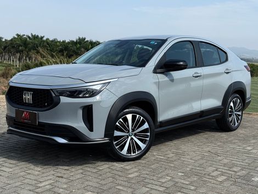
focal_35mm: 48
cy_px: 97
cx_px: 129
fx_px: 358
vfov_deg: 30.3
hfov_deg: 39.6
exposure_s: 1/7143
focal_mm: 6.76
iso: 80
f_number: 1.78
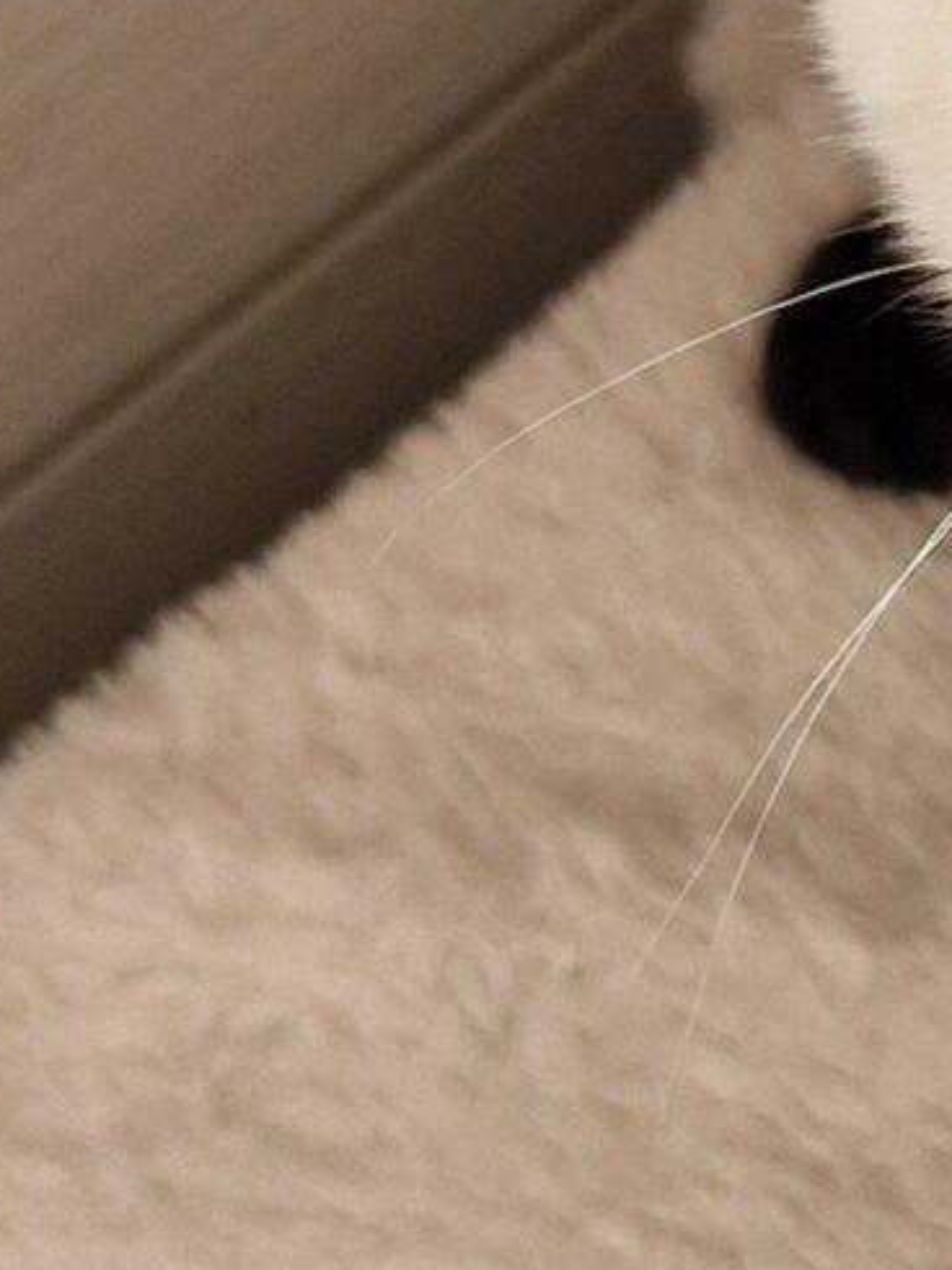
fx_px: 4402
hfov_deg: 11.1
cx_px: 1989
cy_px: -610
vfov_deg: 15.2
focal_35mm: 120
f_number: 1.8
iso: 50
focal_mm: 5.4
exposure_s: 1/263
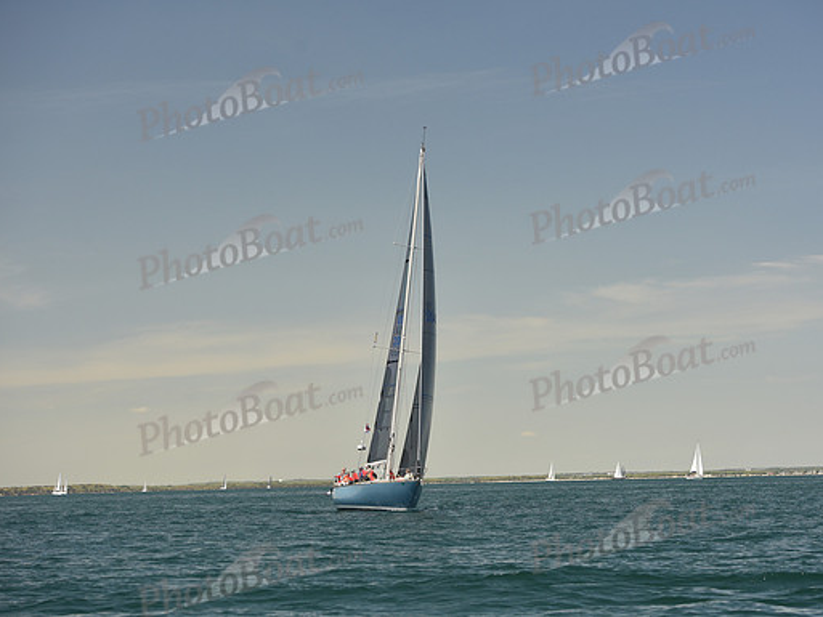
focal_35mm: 100
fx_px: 2378
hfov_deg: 19.6
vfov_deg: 14.8
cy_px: 308
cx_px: 448
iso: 250
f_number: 5
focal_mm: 92
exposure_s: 1/800
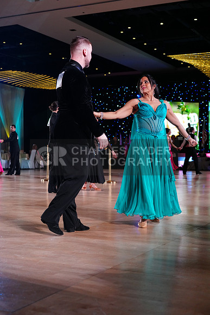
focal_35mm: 54
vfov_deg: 36.9
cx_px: 105
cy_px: 158
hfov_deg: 25.1
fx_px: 472
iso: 2500
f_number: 4
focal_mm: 54
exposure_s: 1/400
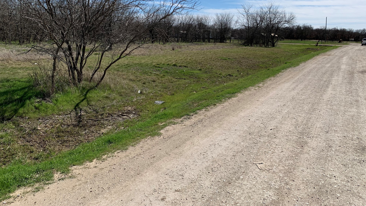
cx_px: 182
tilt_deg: -6.5
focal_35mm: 29
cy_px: 68
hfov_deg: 66.1
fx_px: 281
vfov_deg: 39.7
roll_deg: -0.7
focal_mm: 4.25
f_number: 1.8
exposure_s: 1/3401
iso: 25
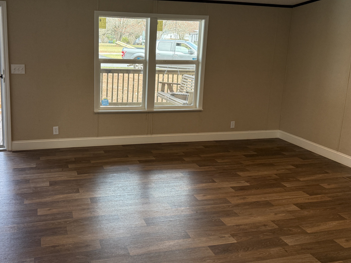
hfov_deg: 53.4
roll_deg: -1.8
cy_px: 107
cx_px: 133
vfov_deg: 41.6
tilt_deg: -10.8
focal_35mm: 34
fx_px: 345
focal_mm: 6.76
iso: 125
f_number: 1.78
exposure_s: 1/205
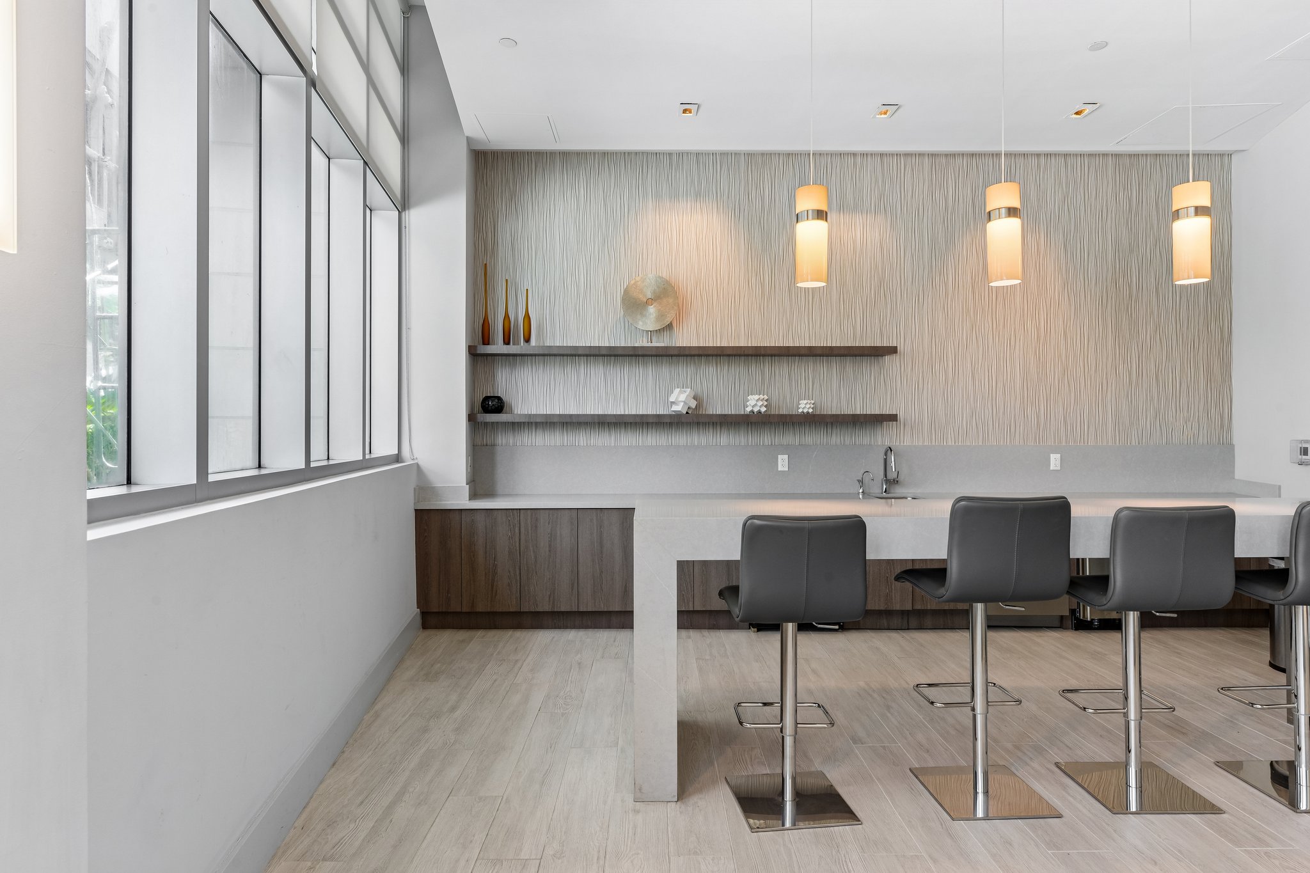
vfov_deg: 61.9
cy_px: 436
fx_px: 728
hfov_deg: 84.0
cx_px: 655
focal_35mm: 20
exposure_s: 1/10
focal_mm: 20
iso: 200
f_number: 9
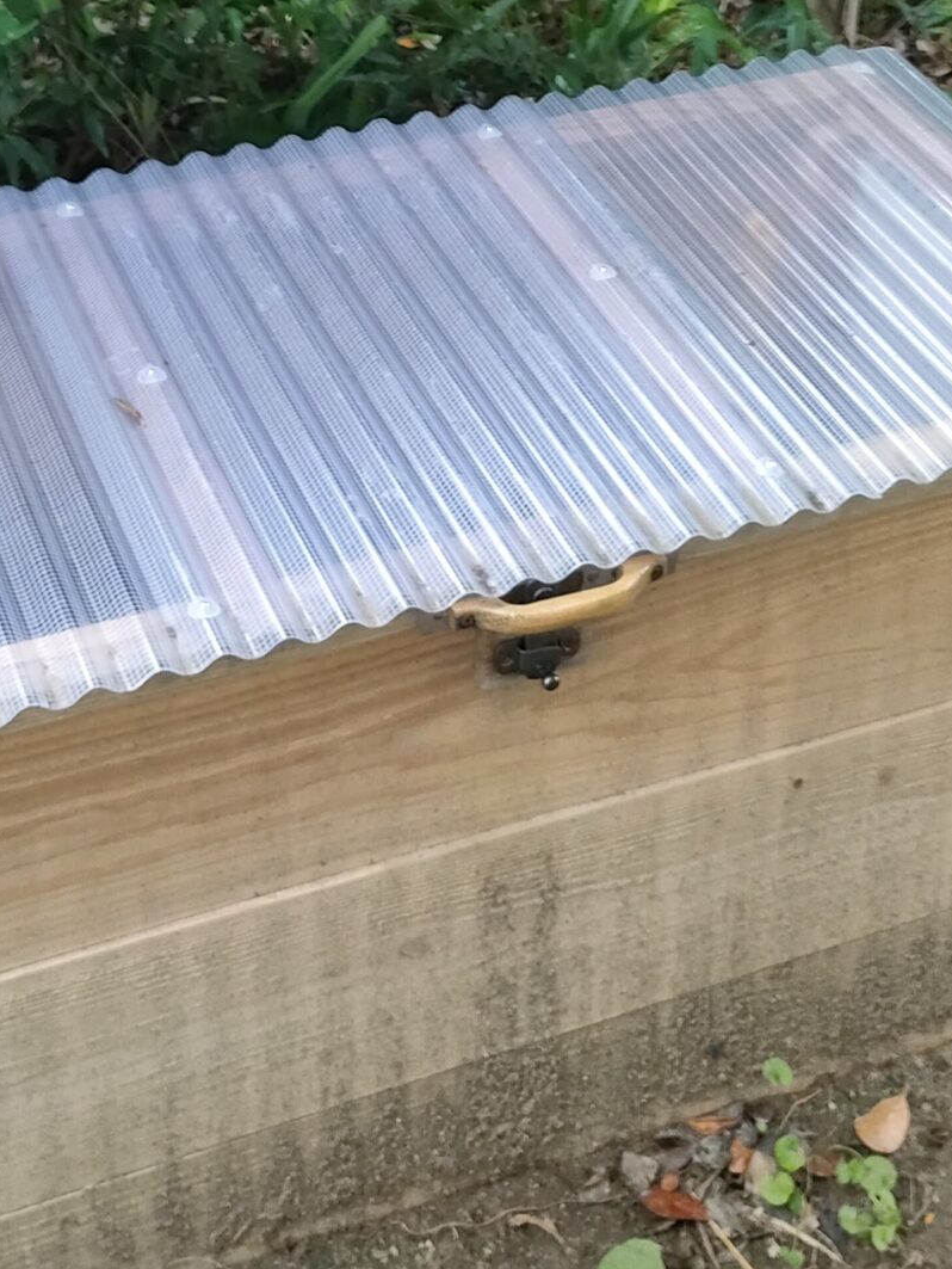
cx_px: 397
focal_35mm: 65
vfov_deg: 29.1
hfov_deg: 22.6
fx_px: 2382
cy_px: 239
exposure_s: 1/50
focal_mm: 4.73
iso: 538
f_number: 1.7
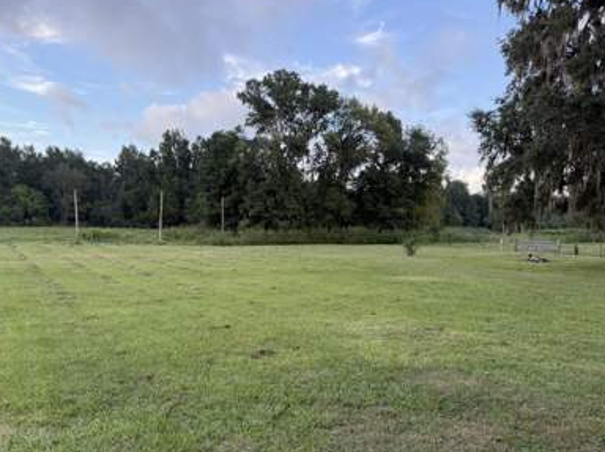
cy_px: 264
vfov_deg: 46.5
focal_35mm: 30
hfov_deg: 59.5
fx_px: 524
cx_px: 238
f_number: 1.78
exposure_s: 1/780
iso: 100
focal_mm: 6.76
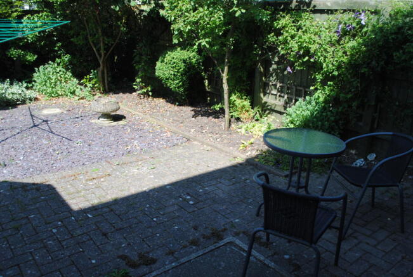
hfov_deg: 61.8
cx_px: 206
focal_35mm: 30
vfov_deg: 43.8
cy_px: 138
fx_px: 345
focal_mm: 20
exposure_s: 1/160
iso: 100
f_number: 6.3
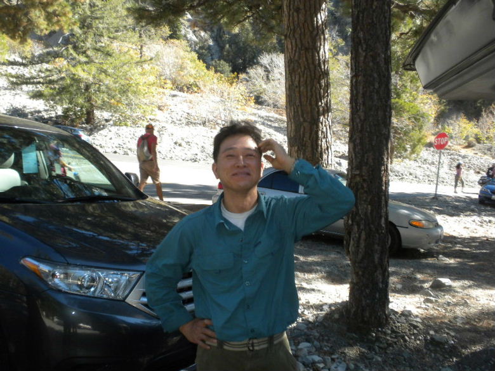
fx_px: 529
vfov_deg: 38.7
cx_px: 248
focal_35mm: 37
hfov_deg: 50.1
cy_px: 186
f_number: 10
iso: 200
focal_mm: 6.6
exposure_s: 1/55.8
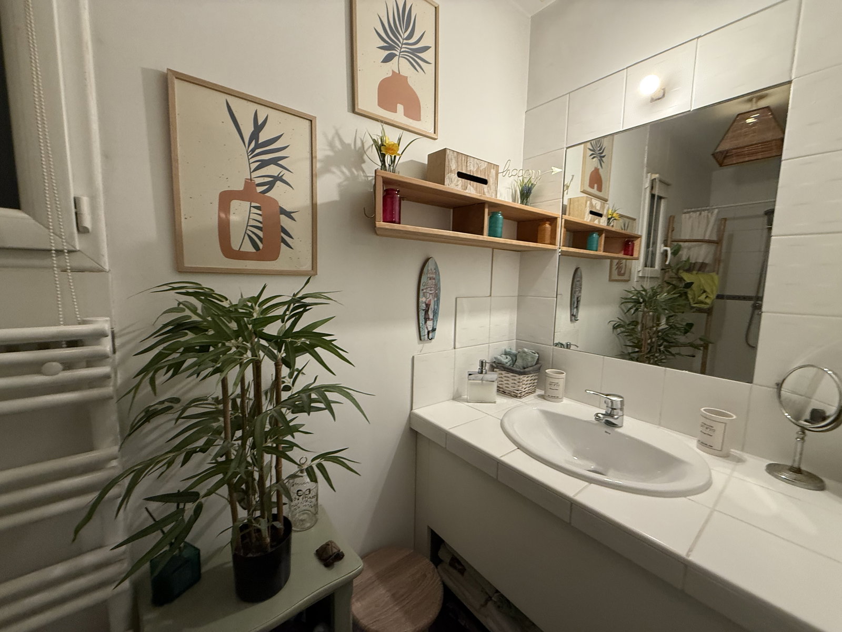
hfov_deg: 102.1
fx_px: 341
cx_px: 421
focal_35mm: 14
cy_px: 316
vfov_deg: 85.7
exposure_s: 1/50
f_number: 2.2
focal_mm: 2.22
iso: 250
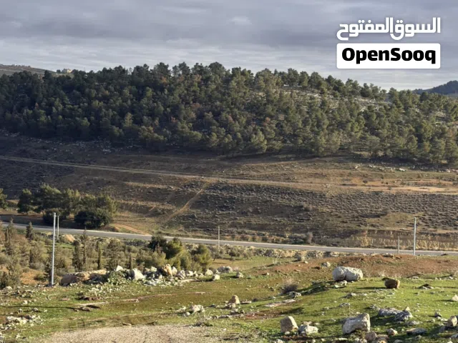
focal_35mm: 35
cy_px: 172
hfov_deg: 52.6
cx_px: 229
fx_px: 463
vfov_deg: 40.7
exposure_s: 1/2545
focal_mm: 6.76
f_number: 1.78
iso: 64
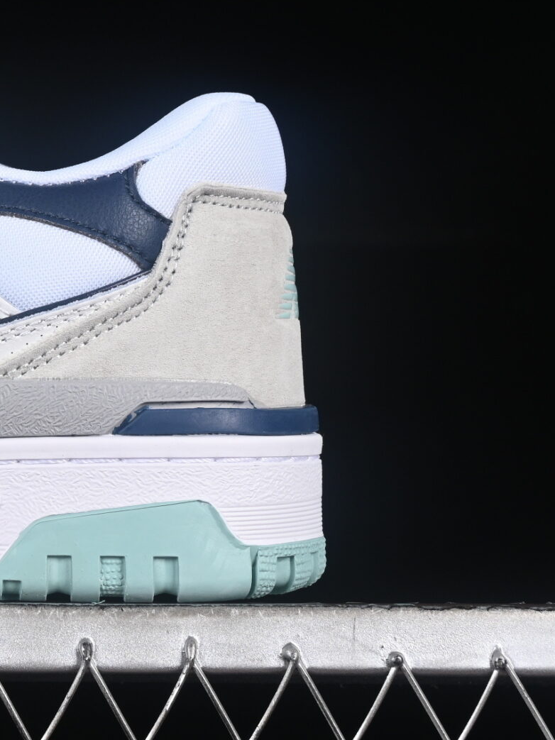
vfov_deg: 11.2
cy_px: 233
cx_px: -284
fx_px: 3785
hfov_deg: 8.2
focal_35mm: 177
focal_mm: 50
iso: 160
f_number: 8
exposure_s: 1/80
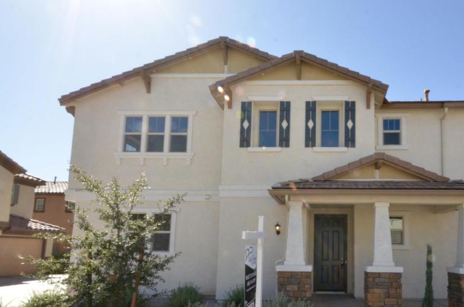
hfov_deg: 73.5
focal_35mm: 23
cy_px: 212
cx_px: 315
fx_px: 296
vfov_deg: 53.5
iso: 1000
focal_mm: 10
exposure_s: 1/250
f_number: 18
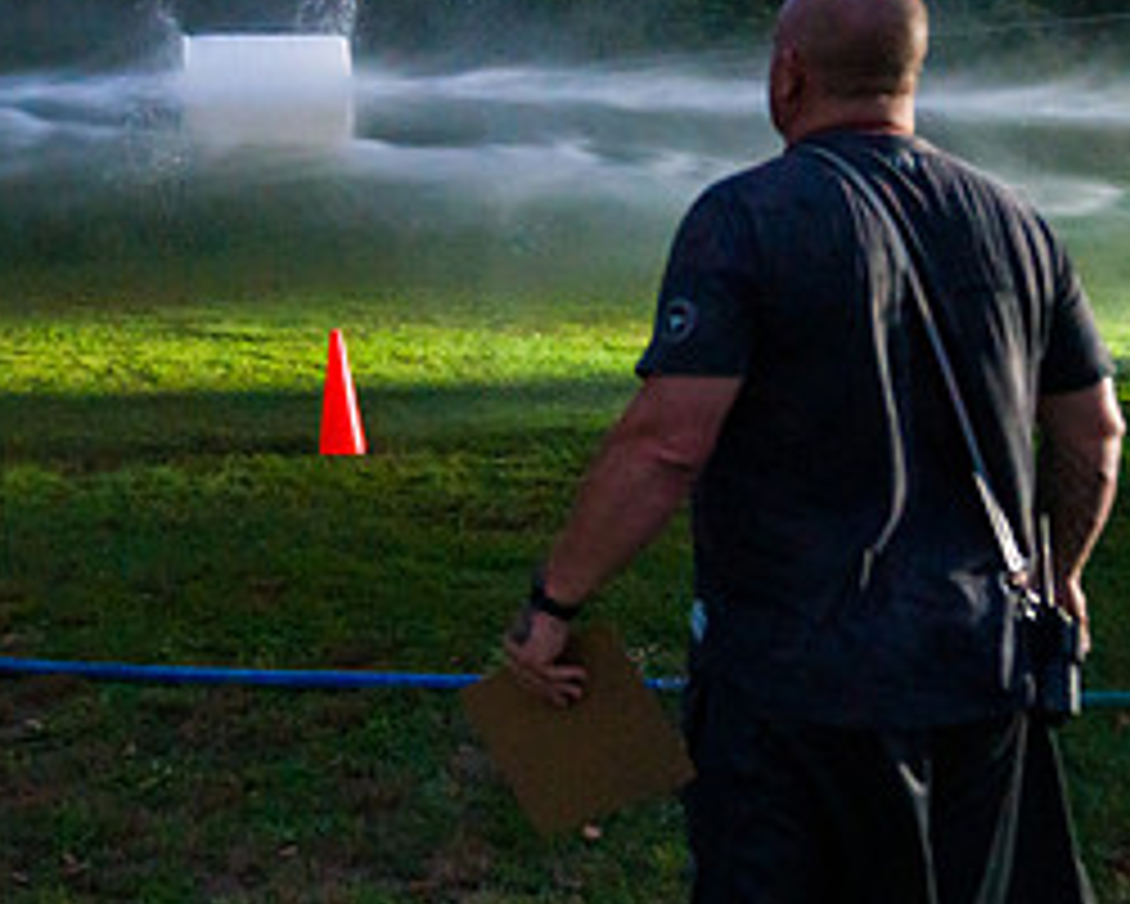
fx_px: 1740
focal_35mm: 52
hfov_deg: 35.2
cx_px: 275
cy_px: 261
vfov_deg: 28.8
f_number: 3.2
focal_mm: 24
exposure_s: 1/200
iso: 6400
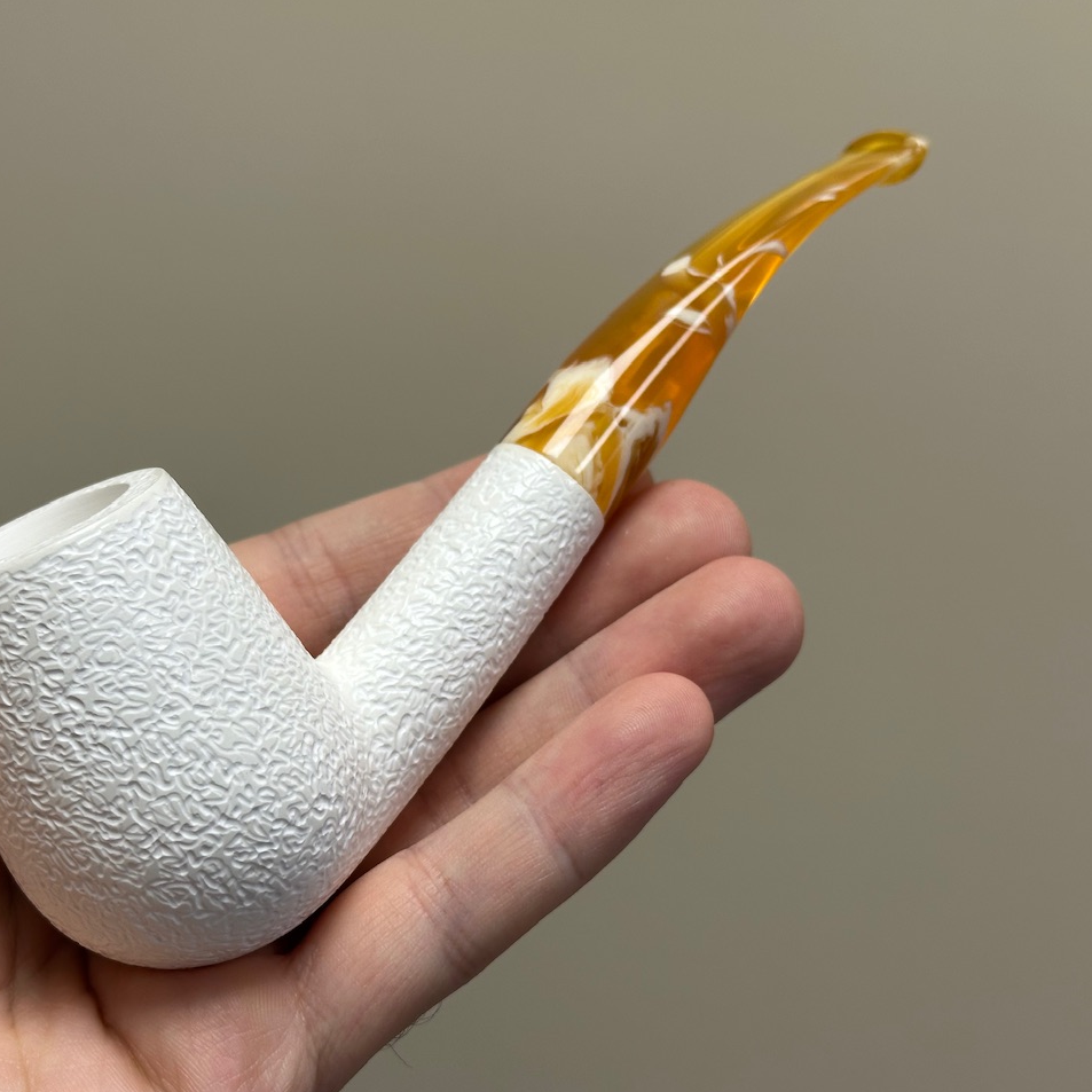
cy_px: 545
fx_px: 2034
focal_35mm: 57
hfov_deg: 30.0
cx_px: 448
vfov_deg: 30.0
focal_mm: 6.86
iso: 50
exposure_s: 1/121
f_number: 1.78
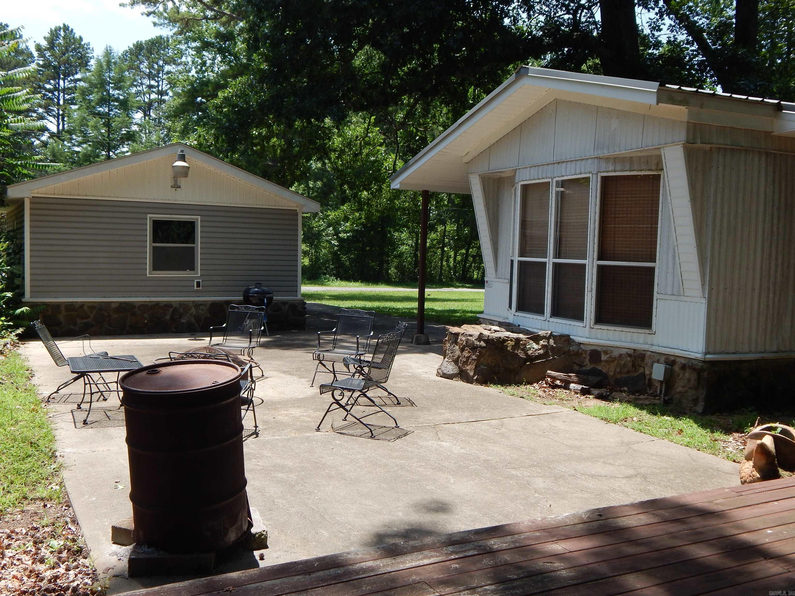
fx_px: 781
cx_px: 398
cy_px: 298
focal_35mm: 34
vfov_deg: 41.8
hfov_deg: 54.0
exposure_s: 1/640
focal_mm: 6.1
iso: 125
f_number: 3.3
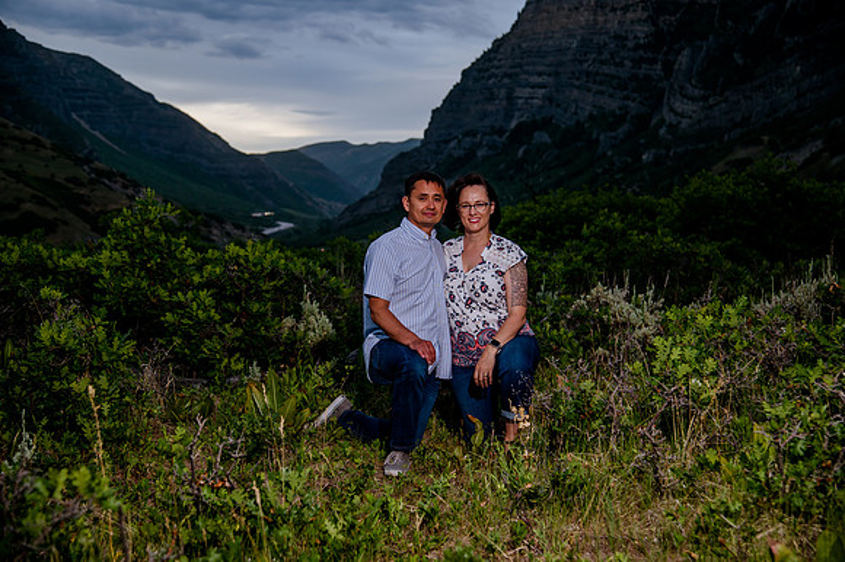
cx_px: 422
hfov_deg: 36.3
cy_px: 281
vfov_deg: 24.6
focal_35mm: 55
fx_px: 1290
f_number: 4.5
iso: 400
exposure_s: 1/250
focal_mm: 55
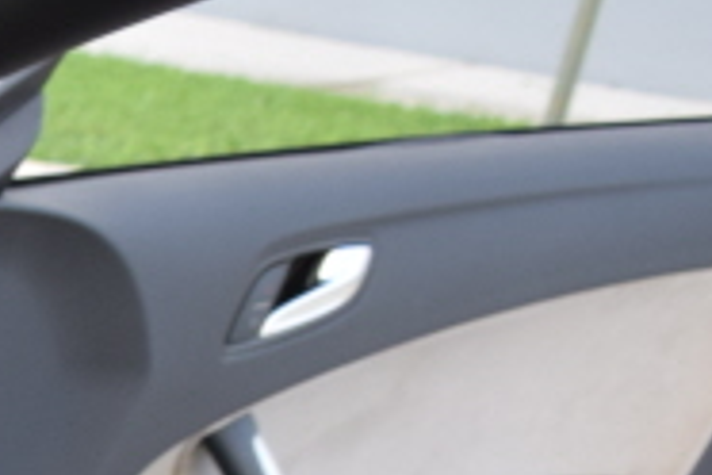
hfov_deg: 12.0
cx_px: -995
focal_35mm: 138
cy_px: 1174
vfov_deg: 8.9
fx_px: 2729
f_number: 6.3
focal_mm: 18
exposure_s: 1/160
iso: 400
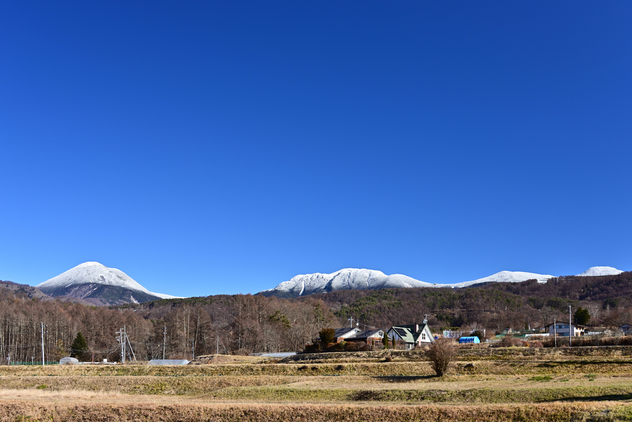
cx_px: 308
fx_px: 702
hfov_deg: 48.4
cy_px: 220
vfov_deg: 33.4
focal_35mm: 40
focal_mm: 38
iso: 200
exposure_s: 1/640
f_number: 5
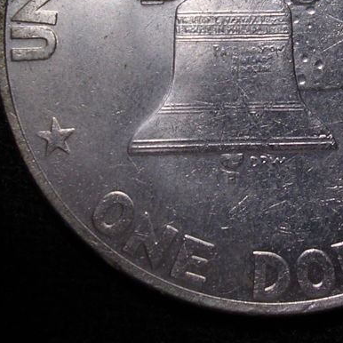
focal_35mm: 87
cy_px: 51
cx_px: 265
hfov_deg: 19.8
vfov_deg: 19.7
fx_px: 975
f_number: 2.8
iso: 100
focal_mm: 5.8
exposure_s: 1/15.7
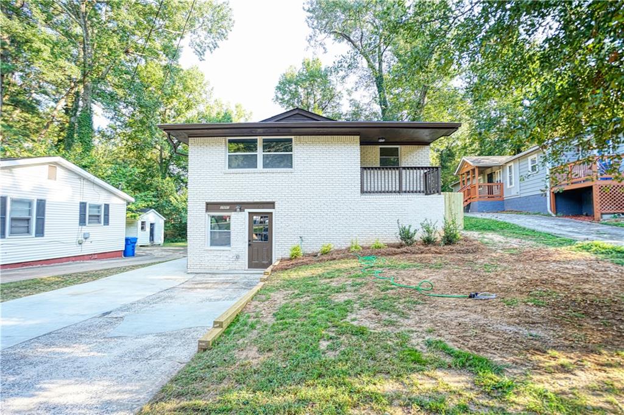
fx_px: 277
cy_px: 208
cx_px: 312
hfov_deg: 96.8
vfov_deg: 73.7
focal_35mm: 16
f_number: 4
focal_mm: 16
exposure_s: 1/50
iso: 100
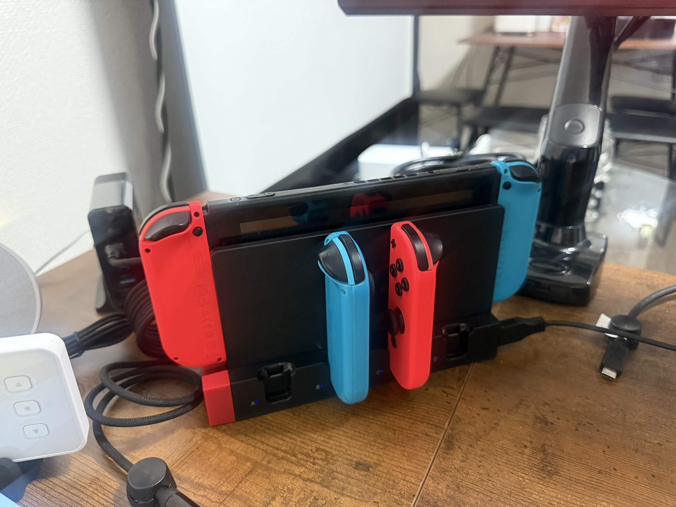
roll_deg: +2.0
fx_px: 469
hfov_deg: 71.6
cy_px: 254
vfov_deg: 56.8
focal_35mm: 24
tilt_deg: -27.2
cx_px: 338
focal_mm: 6.76
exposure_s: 1/60
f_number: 1.78
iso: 800
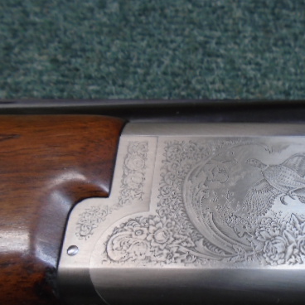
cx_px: 252
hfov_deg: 39.9
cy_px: 191
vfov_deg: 41.5
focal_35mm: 40
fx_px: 399
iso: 160
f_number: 3.2
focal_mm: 4.6
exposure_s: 1/30
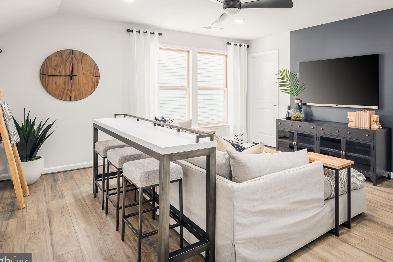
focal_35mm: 23
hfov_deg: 75.8
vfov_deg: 54.9
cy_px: 111
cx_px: 218
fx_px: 251
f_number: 9
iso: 200
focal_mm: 19
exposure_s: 1/200
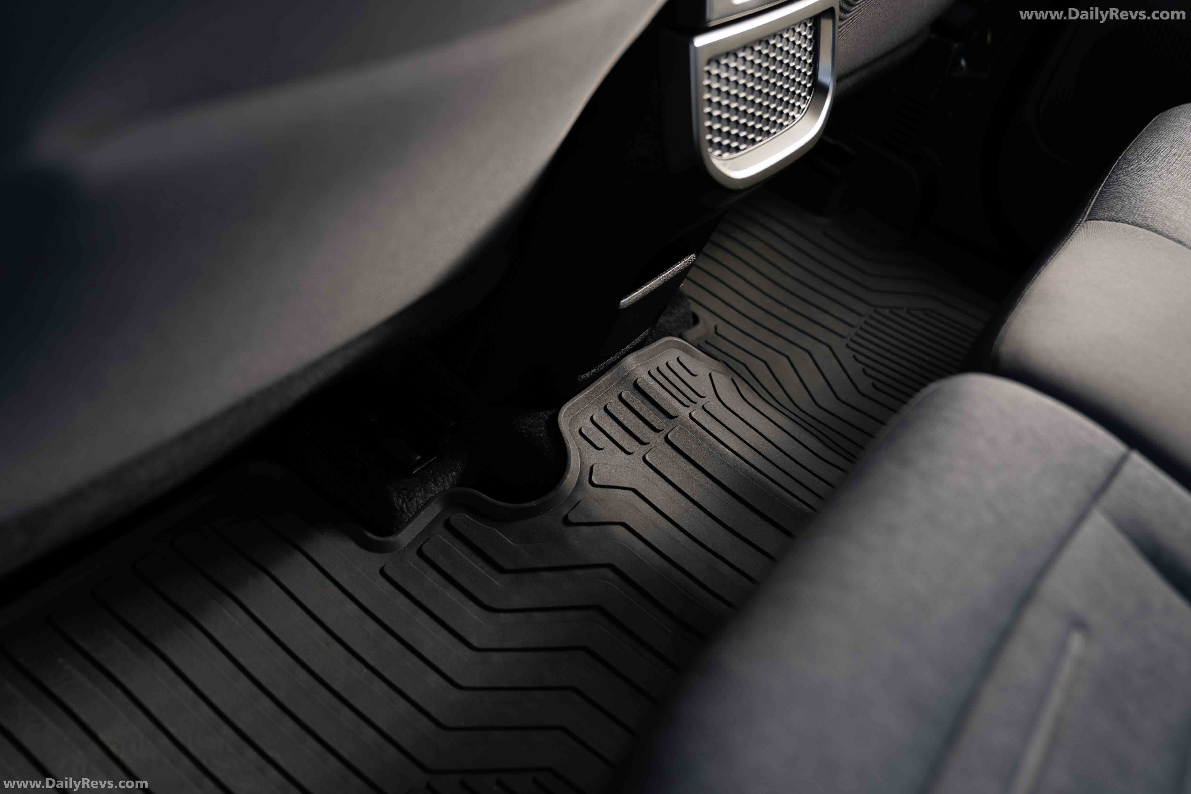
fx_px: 1191
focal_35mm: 36
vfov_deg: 36.9
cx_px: 596
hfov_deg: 53.1
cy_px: 397
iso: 200
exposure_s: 1/125
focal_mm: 36
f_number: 2.8
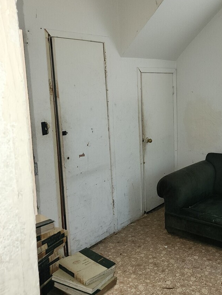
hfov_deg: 35.7
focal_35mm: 39
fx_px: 333
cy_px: 131
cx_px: 175
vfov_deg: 47.8
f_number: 1.8
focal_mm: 6.4
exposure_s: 1/24
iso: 160
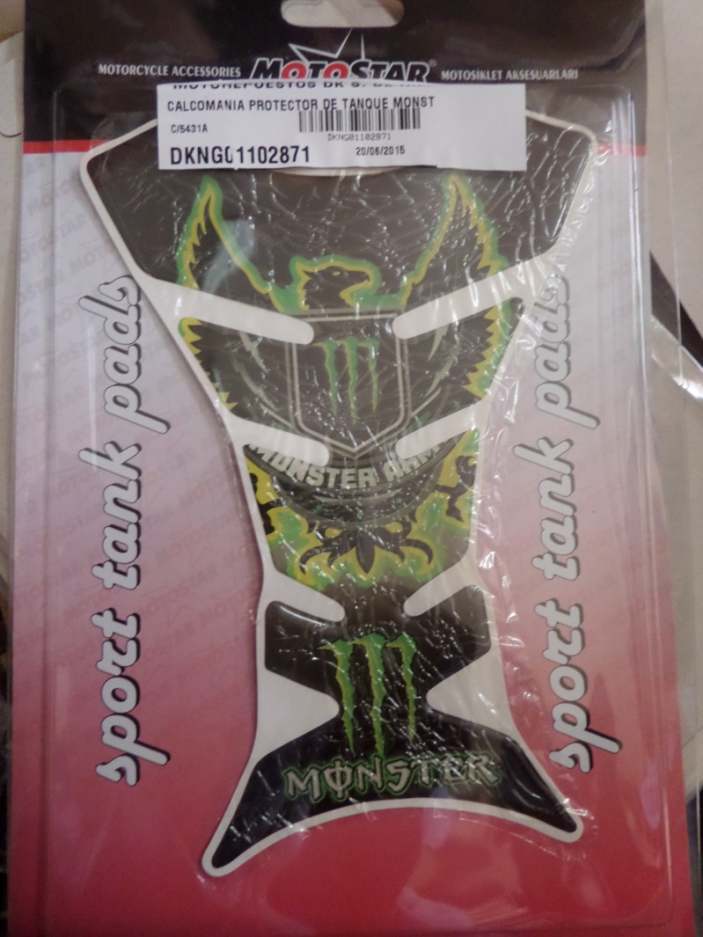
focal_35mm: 24
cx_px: 352
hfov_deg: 56.8
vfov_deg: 71.6
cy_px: 468
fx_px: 650
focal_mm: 4.3
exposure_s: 1/20
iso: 320
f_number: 3.1
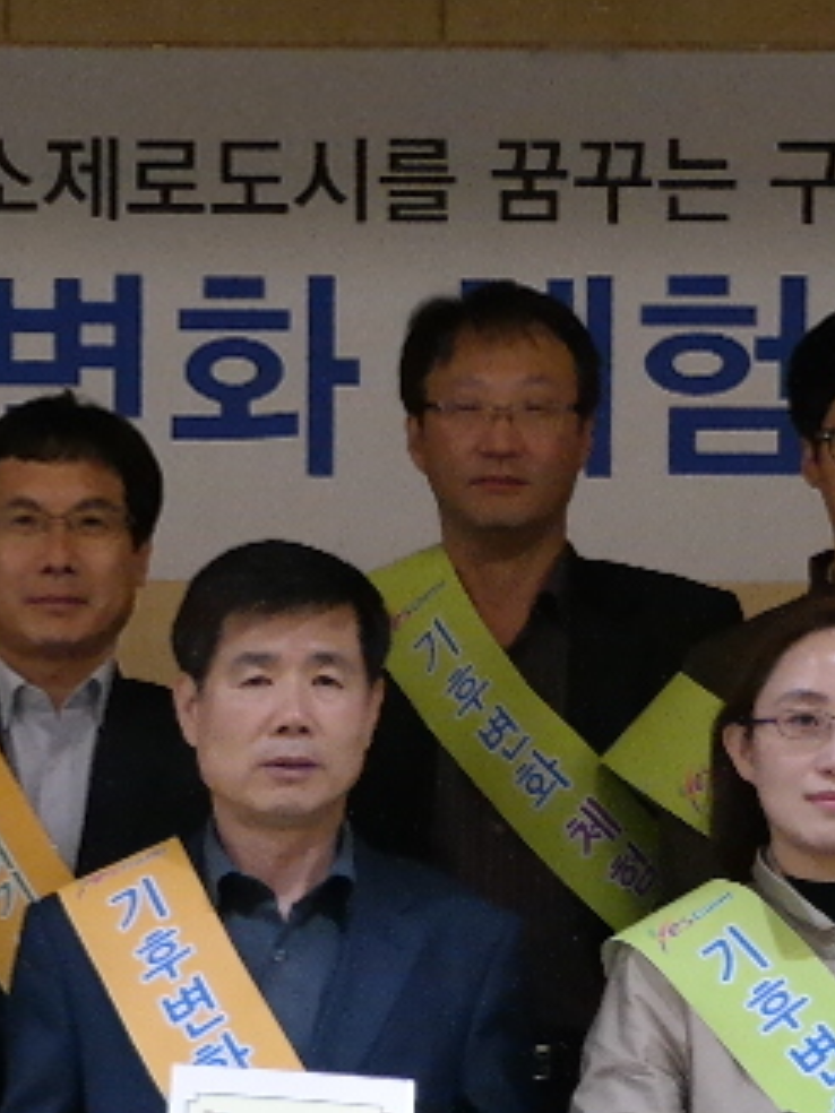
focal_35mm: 152
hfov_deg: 9.8
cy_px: 916
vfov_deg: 12.9
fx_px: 4889
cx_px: 557
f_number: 3.5
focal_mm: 20
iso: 1600
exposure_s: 1/40
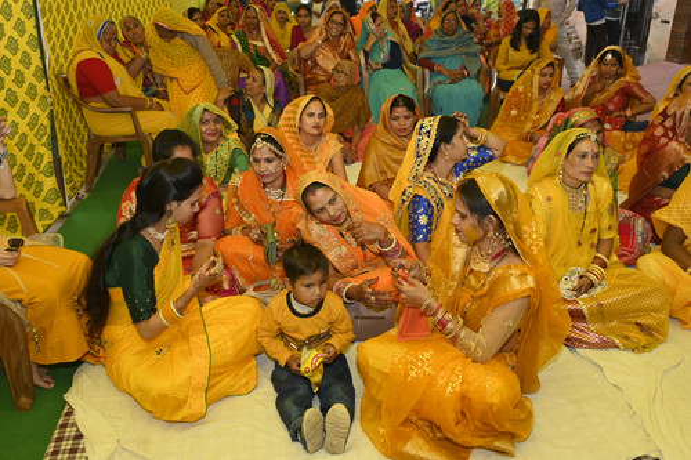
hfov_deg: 61.1
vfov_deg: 42.9
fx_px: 585
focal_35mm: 30
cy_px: 230
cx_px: 346
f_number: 7.1
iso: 800
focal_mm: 30.5
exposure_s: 1/200
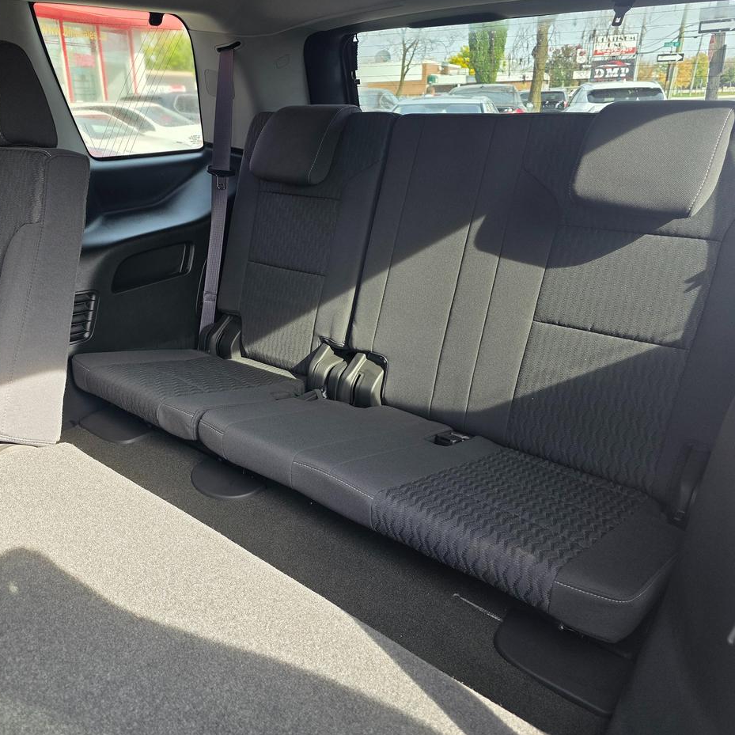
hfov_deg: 56.5
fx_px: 673
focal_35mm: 28
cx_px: 267
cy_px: 360
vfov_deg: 57.3
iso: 100
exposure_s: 1/180
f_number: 1.7
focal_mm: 6.3
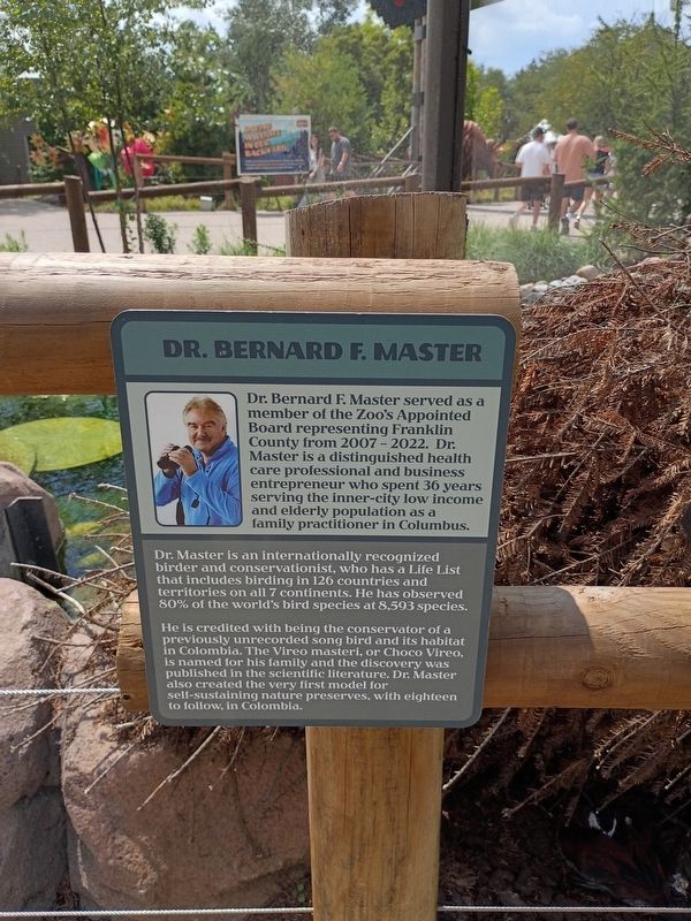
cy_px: 460
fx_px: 772
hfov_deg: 48.2
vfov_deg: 61.7
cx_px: 346
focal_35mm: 29
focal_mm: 4.27
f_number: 1.8
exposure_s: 1/595
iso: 100
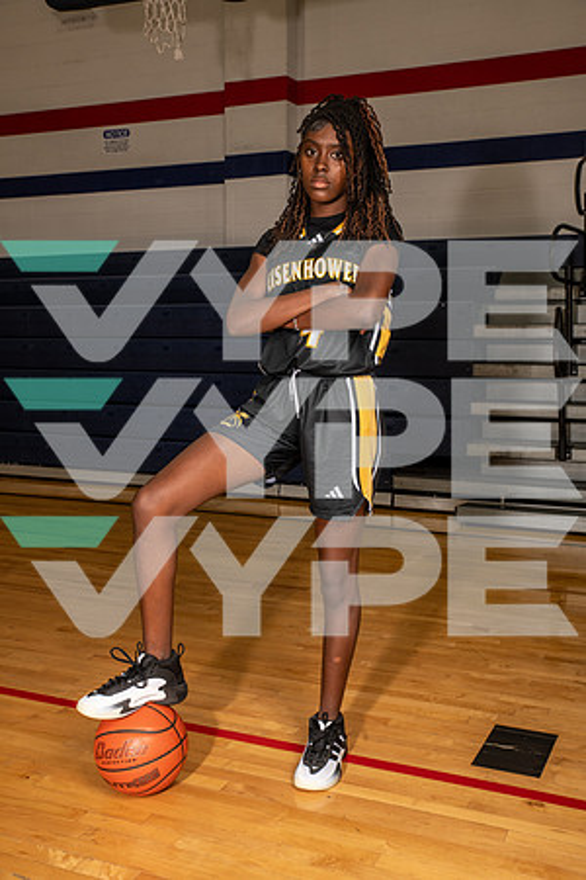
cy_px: 440
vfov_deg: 48.5
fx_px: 977
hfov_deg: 33.4
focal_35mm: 40
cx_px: 293
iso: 400
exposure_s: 1/320
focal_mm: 40
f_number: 7.1
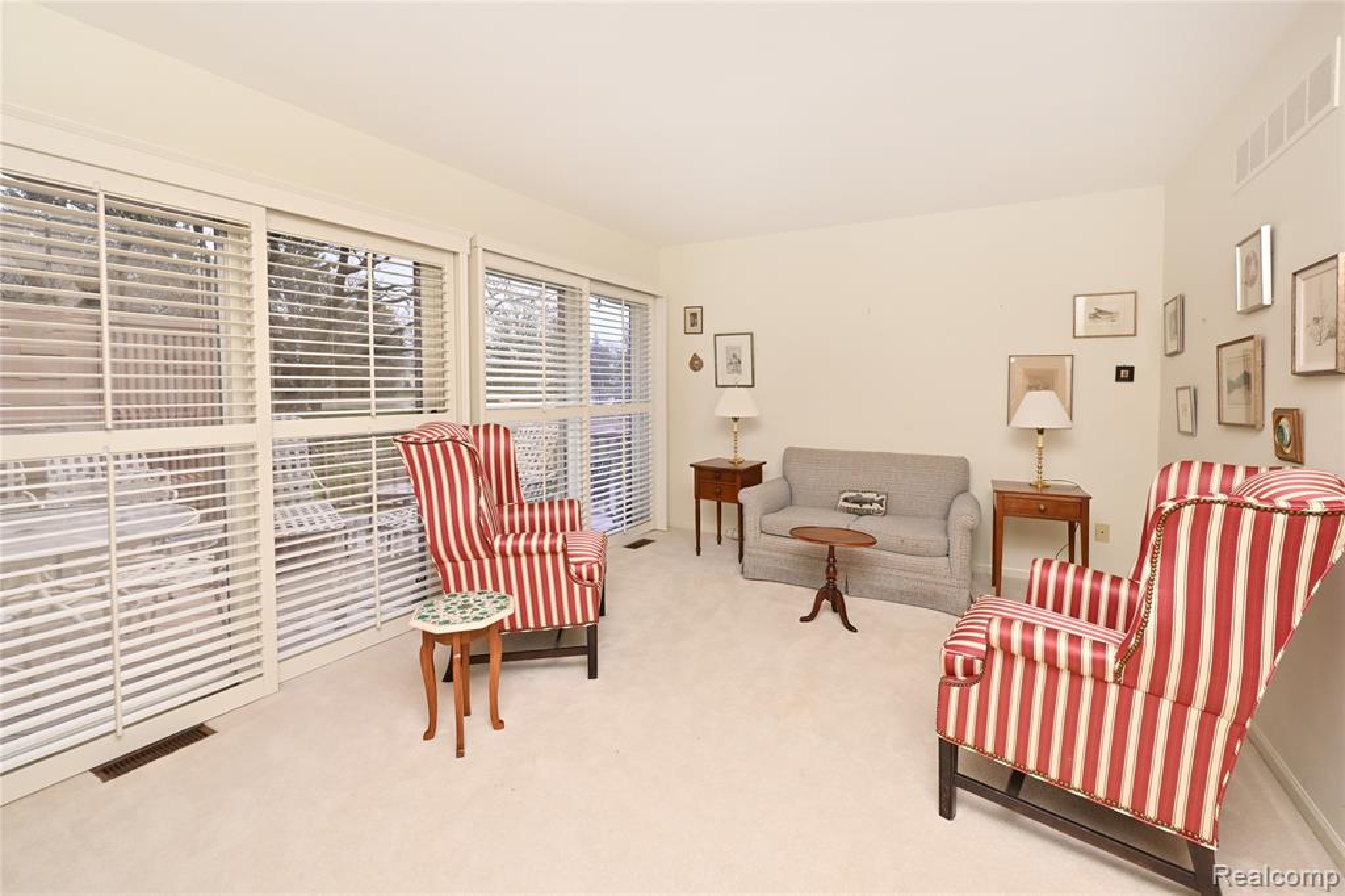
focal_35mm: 14
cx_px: 672
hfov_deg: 104.3
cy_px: 448
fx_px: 523
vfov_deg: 81.2
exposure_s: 1/60
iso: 800
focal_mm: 14
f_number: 11
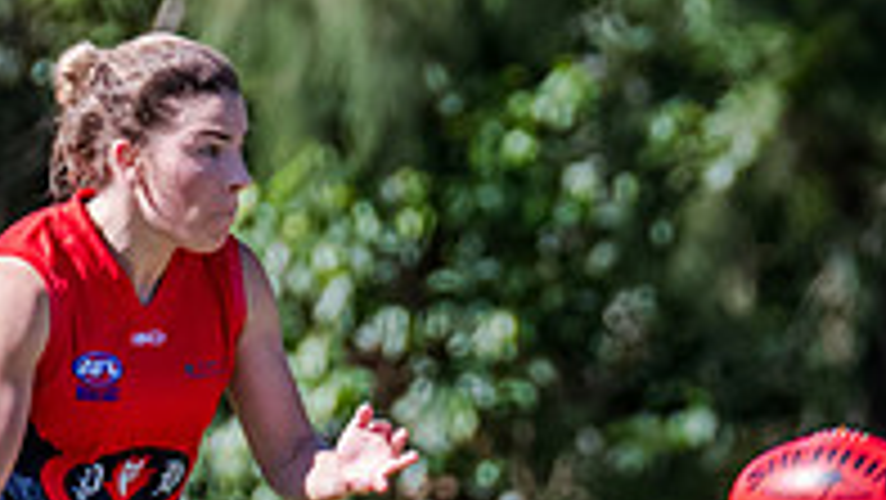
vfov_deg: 0.6
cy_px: 613
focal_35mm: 2111
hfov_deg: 1.0
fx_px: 49614
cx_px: 379
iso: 800
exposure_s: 1/1600
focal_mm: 420
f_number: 6.3
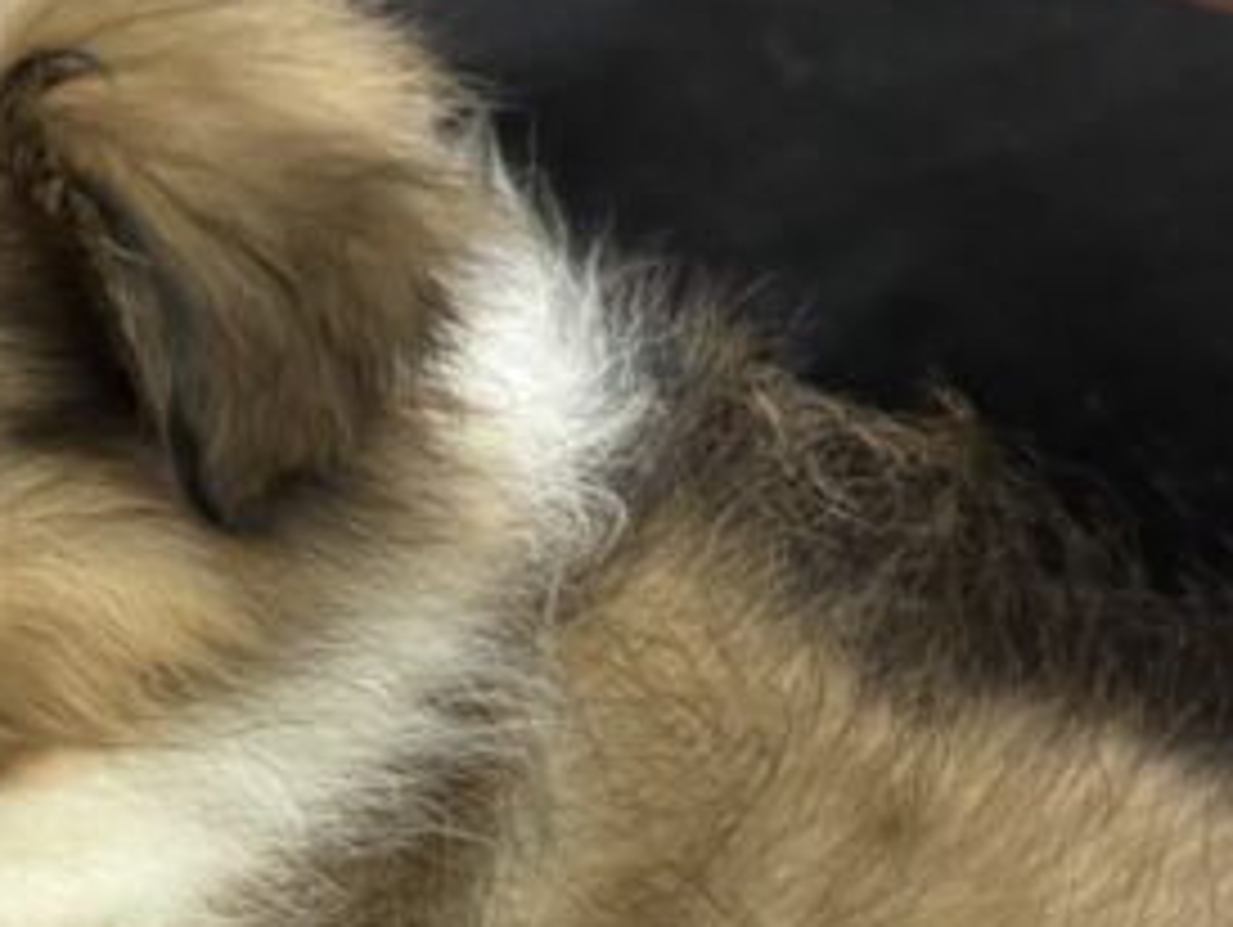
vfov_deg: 15.2
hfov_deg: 19.8
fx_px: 3458
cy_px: 662
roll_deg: +3.9
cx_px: 99
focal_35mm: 97
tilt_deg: -21.0
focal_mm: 5.96
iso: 250
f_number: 1.6
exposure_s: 1/60
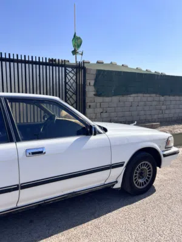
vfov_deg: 67.3
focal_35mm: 26
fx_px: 182
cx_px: 91
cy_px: 121
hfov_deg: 53.1
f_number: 1.5
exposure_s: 1/5076
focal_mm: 5.7
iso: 50
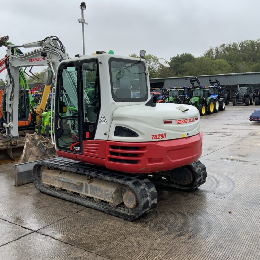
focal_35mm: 35
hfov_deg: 47.2
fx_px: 297
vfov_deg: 47.2
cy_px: 129
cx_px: 124
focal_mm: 3
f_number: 1.8
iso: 16
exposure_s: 1/613
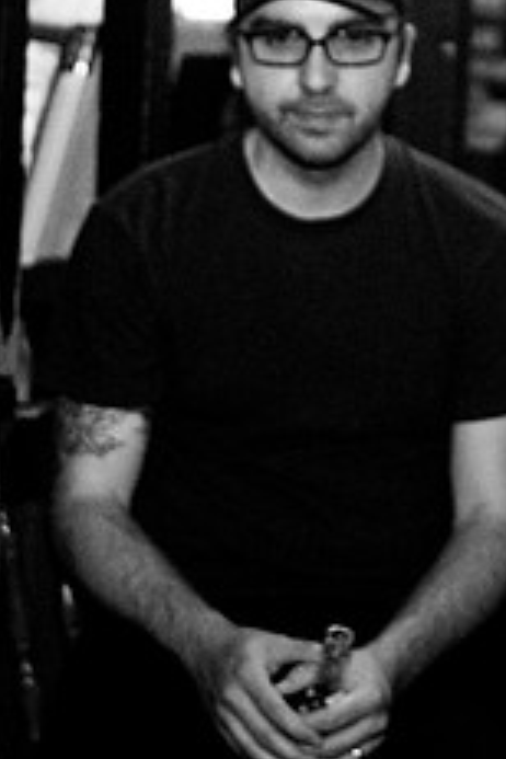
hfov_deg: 12.1
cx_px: 283
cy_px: 218
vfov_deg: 18.0
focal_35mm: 113
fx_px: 2382
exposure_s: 1/60
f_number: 2
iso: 800
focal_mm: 30
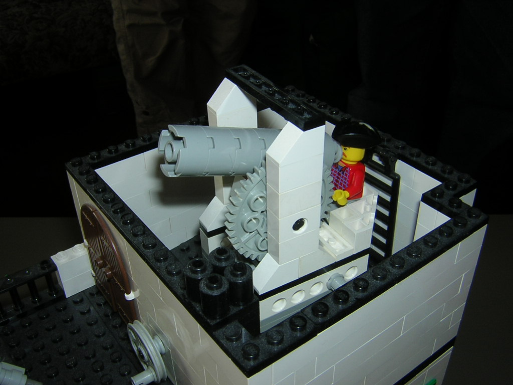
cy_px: 192
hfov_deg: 51.4
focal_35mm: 36
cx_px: 256
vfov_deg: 39.7
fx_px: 534
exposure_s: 1/60.1
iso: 100
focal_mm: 4.7
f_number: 5.2
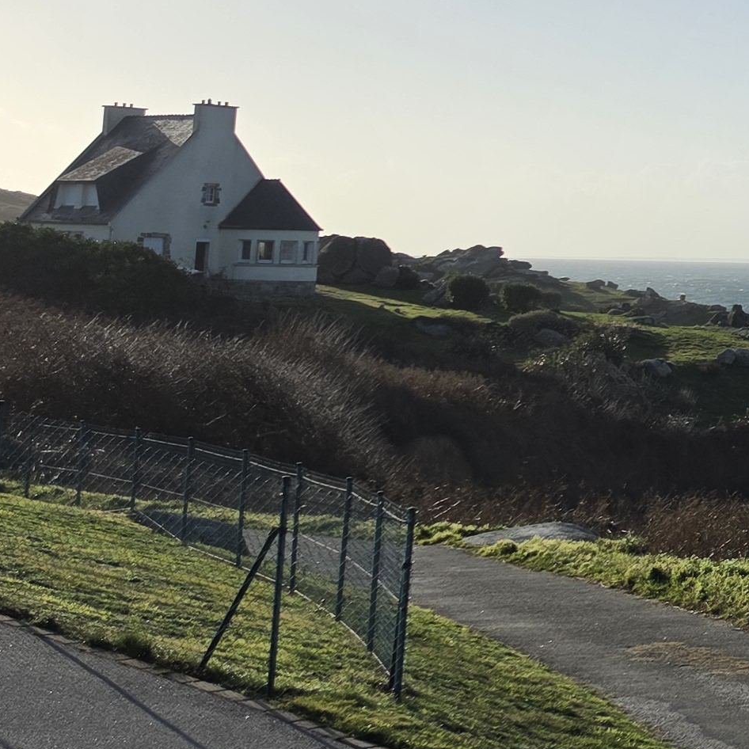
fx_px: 2105
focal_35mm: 86
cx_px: 1352
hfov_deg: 16.7
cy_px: 45
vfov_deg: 19.7
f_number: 1.4
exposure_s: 1/7939
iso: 32
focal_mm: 6.5
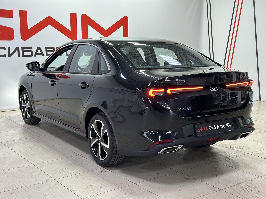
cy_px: 100
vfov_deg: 30.3
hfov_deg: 39.7
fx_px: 369
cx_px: 133
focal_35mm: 48
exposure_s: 1/50
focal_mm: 6.86
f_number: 1.78
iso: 80
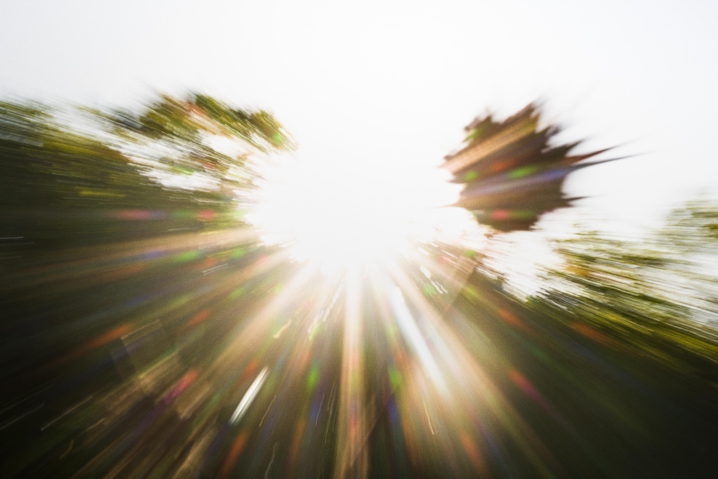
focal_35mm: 29
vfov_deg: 45.0
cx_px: 359
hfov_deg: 63.7
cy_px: 240
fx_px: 578
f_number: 22
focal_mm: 19.6
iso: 125
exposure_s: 1/8
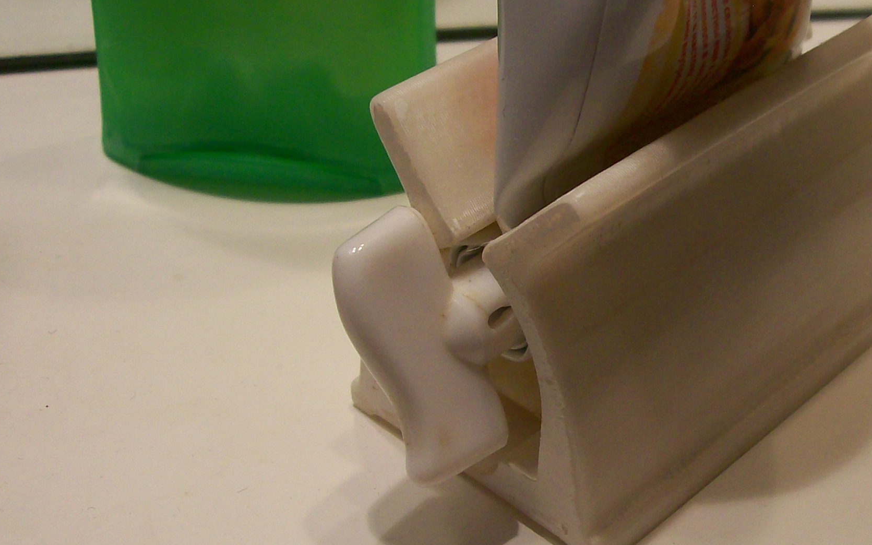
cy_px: 280
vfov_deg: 20.0
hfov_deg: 31.2
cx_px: 610
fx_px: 1545
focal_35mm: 65
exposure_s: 1/64.8
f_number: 2.7
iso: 80
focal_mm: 6
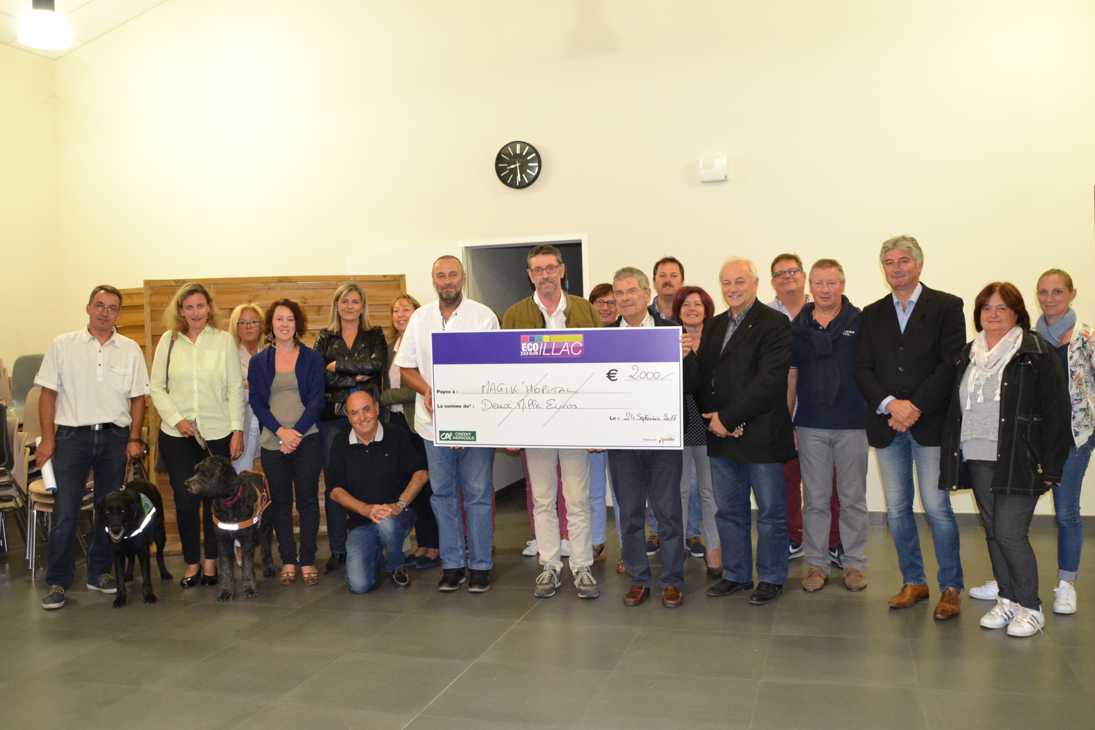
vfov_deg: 41.7
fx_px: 958
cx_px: 548
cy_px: 365
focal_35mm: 32
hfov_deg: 59.5
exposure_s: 1/60
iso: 2500
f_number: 3.5
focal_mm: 21
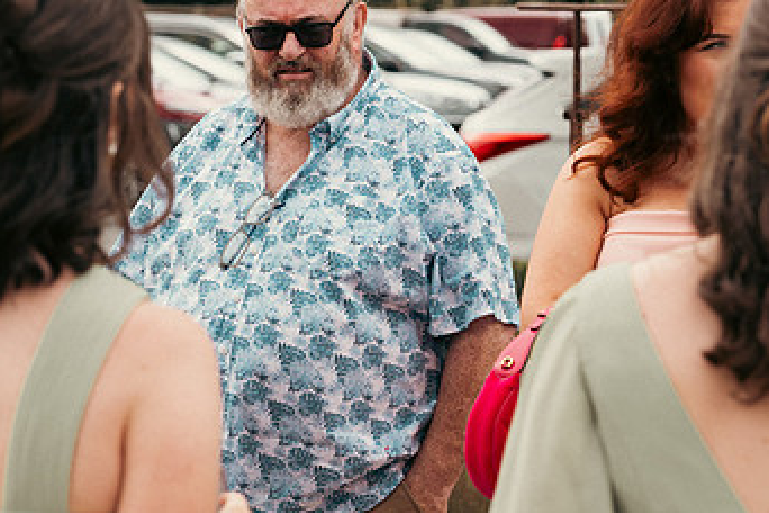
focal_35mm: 178
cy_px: 273
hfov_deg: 11.5
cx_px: 272
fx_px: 3802
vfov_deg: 7.7
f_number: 3.5
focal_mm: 70
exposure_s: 1/400
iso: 125
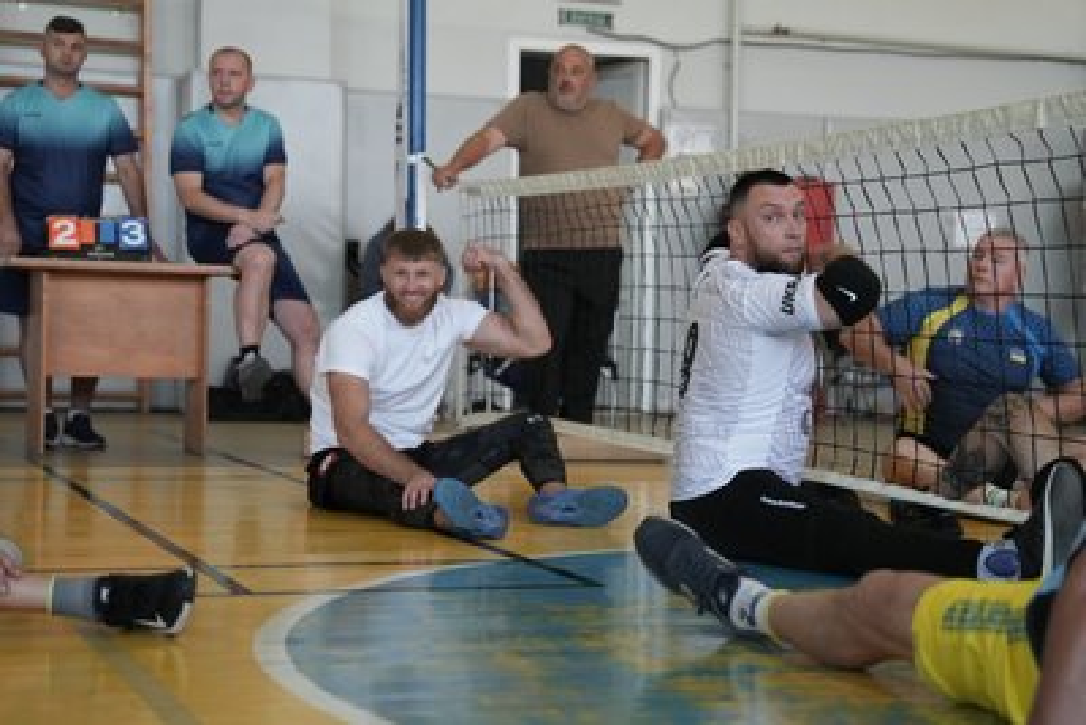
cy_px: 362
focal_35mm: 70
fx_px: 2112
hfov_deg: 28.8
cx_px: 543
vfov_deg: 19.5
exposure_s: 1/100
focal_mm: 70
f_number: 2.8
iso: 1250
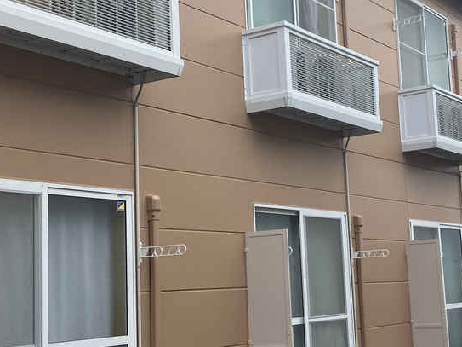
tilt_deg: +9.8
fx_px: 881
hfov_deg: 29.2
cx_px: 302
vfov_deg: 22.2
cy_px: 170
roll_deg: +2.5
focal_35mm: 66
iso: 32
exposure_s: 1/684
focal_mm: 3.99
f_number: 1.8
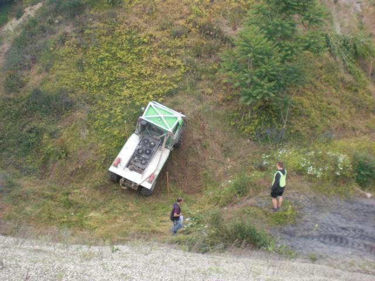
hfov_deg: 49.0
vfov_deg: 37.7
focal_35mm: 38
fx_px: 412
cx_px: 188
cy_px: 140
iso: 64
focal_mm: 6.3
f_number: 3.1
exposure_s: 1/125
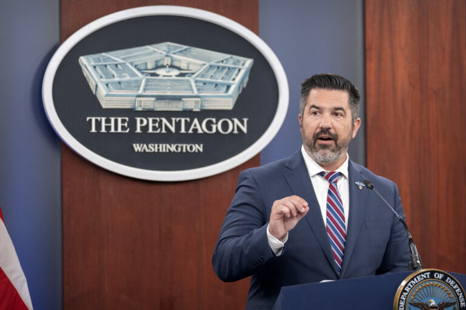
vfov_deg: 6.9
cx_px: 233
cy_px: 155
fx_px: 2576
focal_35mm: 199
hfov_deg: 10.3
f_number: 2.8
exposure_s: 1/500
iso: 1250
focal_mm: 133
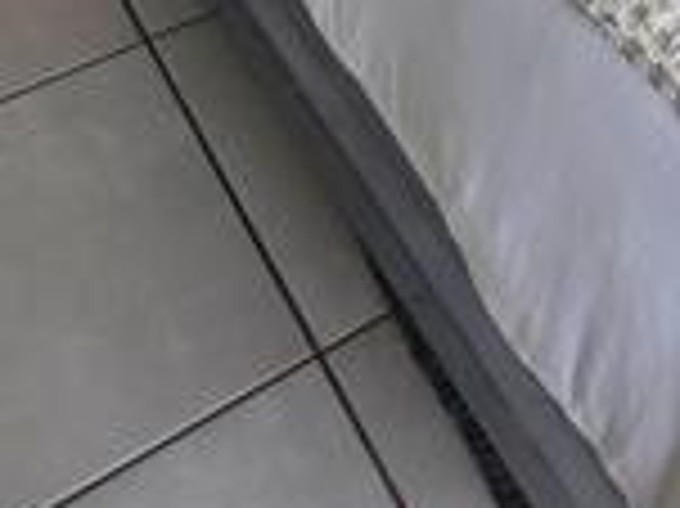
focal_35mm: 69
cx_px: 757
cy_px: -602
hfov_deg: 26.0
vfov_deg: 15.4
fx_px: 1354
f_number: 1.9
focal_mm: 2.2
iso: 80
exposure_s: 1/100
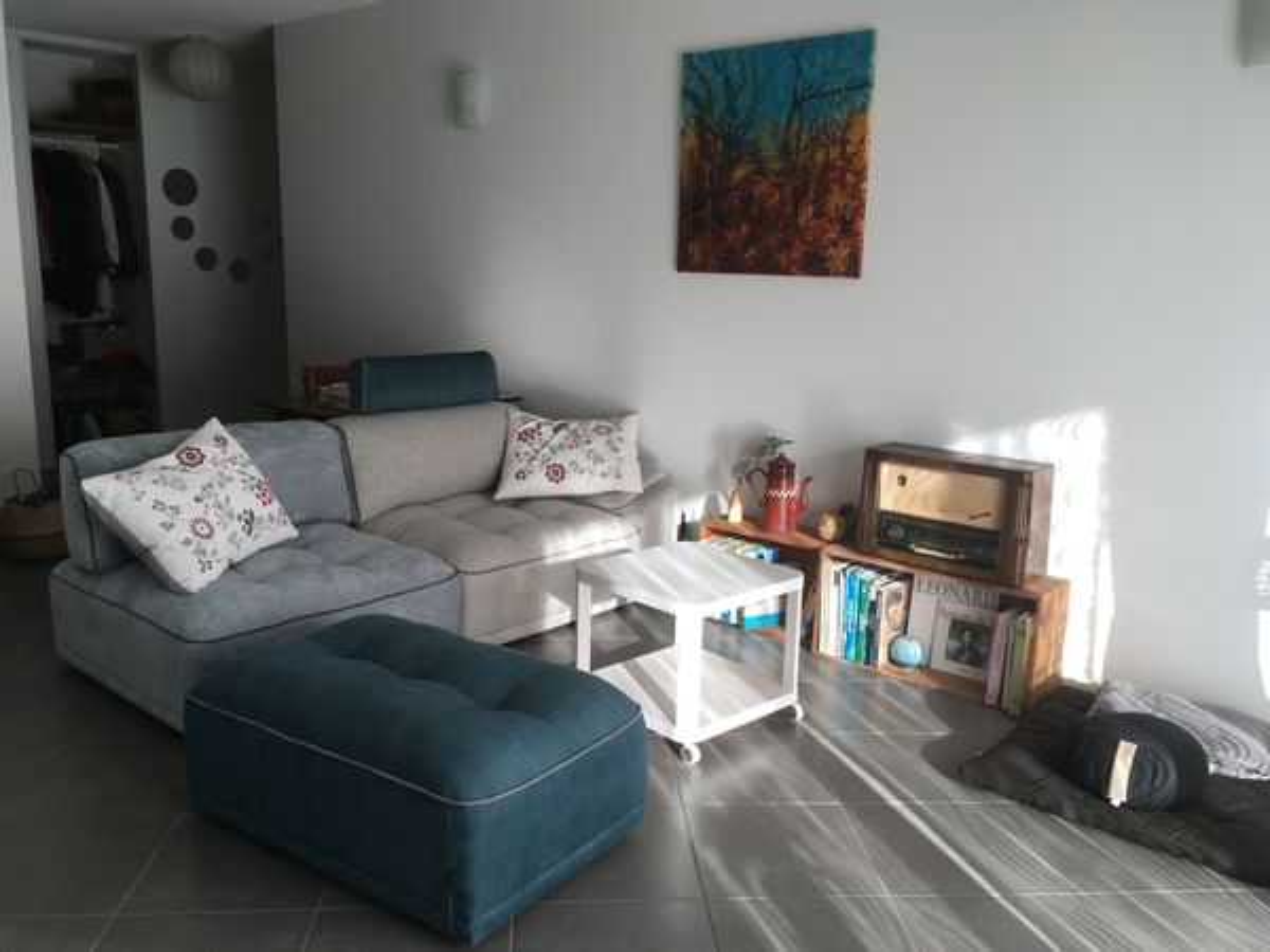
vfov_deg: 48.2
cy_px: 476
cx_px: 635
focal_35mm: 29
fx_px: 1064
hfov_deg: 61.7
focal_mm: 4.15
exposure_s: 1/138
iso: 25
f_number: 2.2
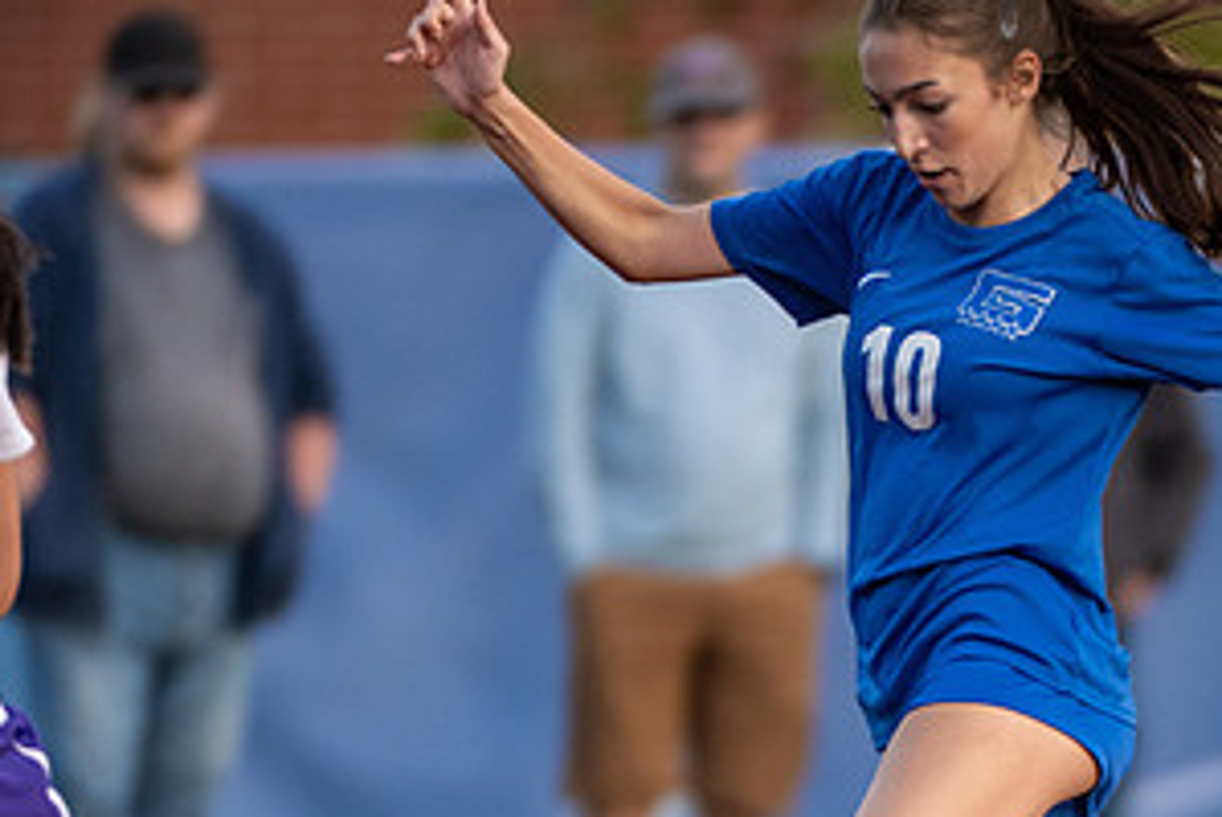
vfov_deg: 1.0
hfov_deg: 1.6
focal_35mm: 1316
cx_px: 1289
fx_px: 44713
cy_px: 764
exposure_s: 1/1000
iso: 900
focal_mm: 400
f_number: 4
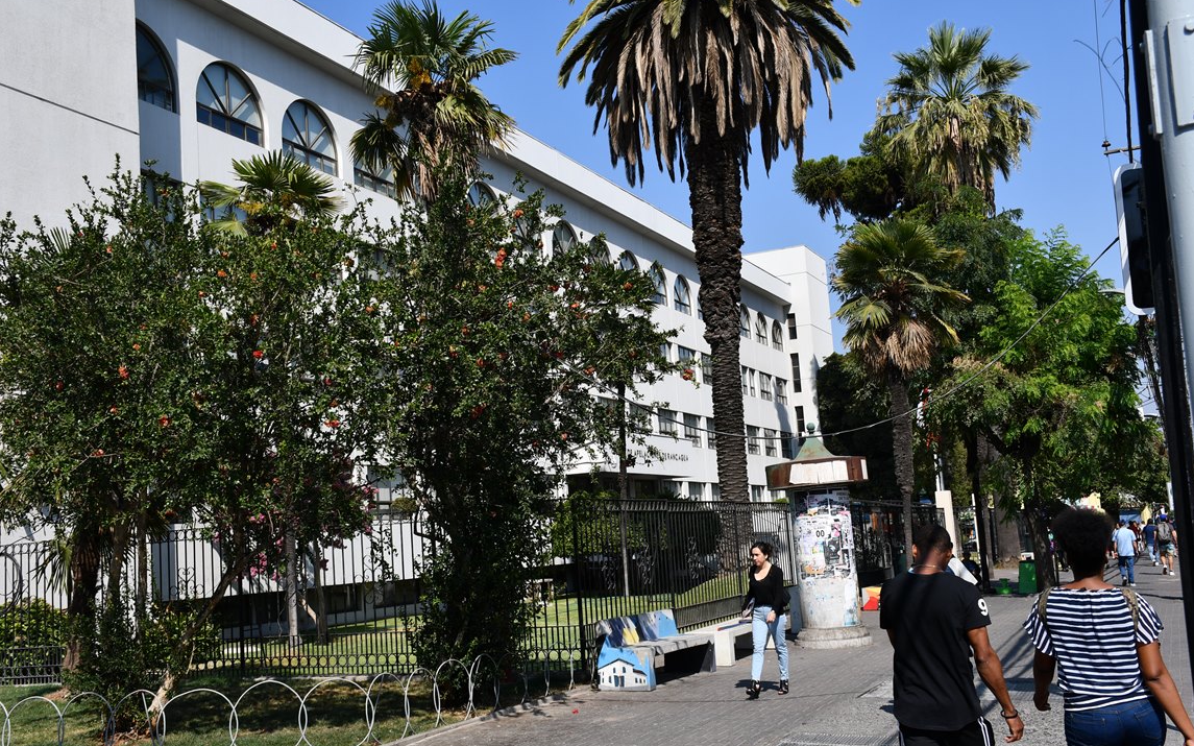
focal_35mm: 40
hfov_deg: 49.3
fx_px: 1301
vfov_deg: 32.0
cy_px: 386
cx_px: 600
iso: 100
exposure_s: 1/320
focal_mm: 26
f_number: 9
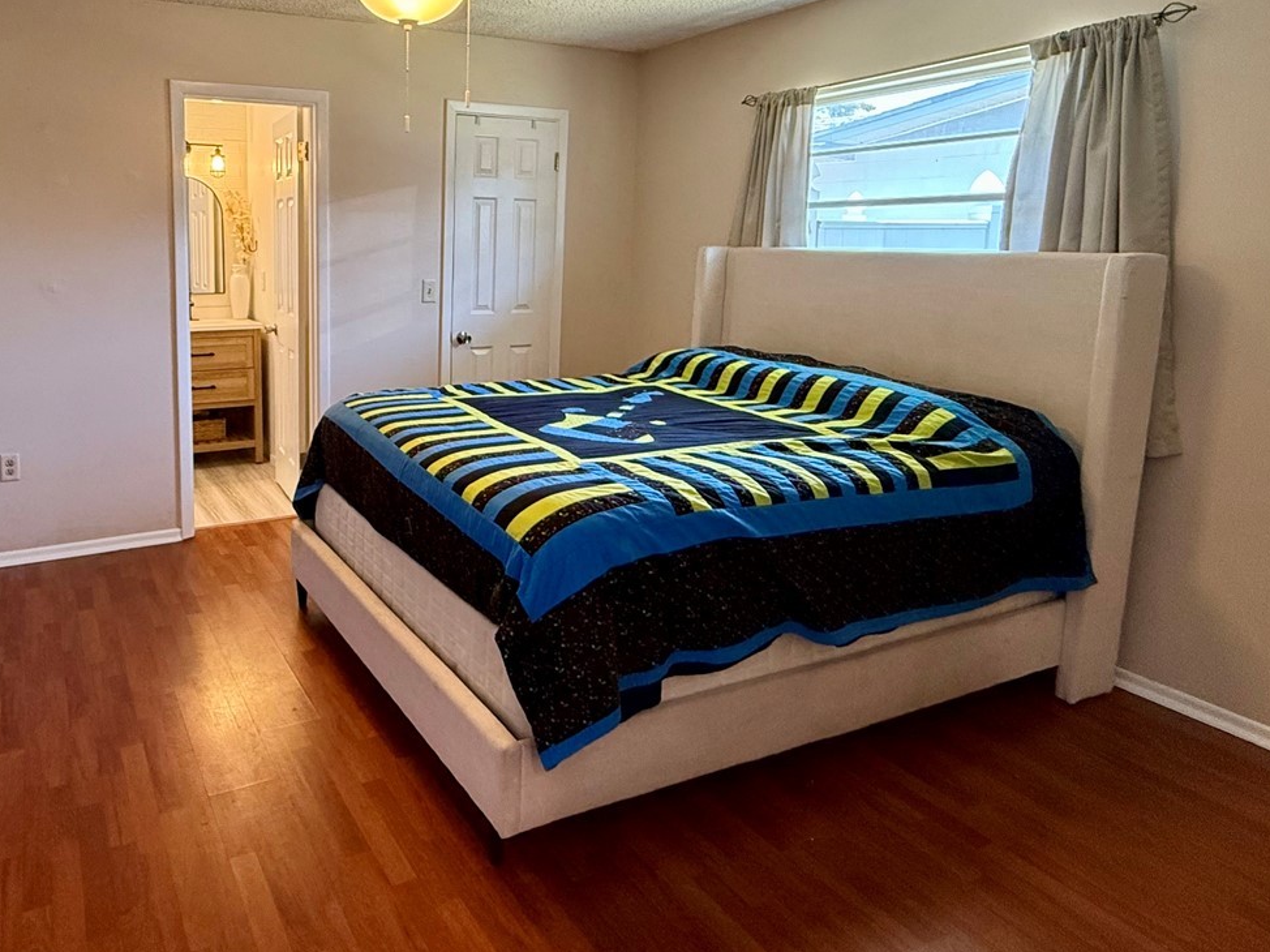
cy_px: 342
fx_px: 844
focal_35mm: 23
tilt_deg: -7.4
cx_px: 387
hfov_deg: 71.0
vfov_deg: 57.9
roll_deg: -0.2
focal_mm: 2.22
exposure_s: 1/120
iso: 400
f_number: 2.2
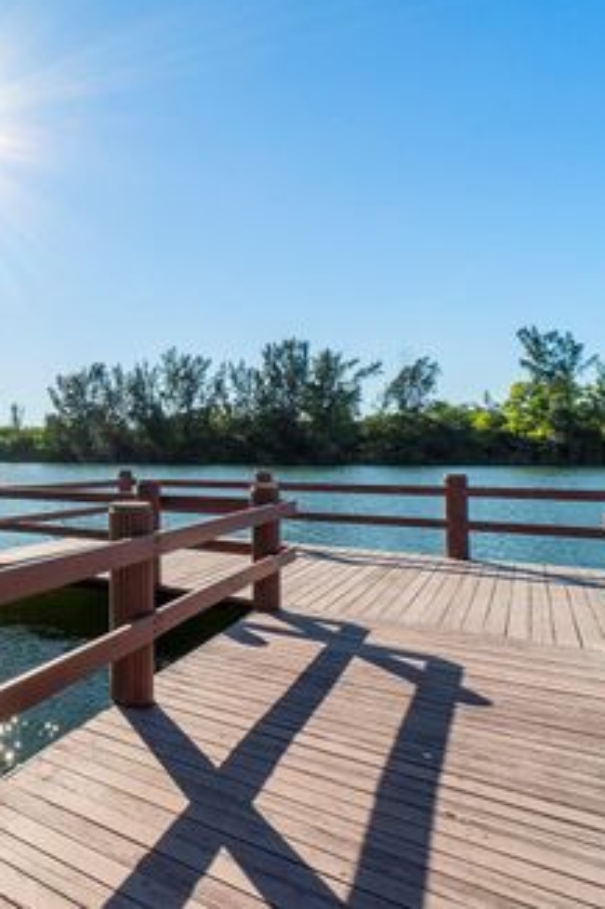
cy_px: 448
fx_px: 580
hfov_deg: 44.0
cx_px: -42
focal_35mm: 23
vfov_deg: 76.1
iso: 100
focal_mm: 10
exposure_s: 1/200
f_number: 11
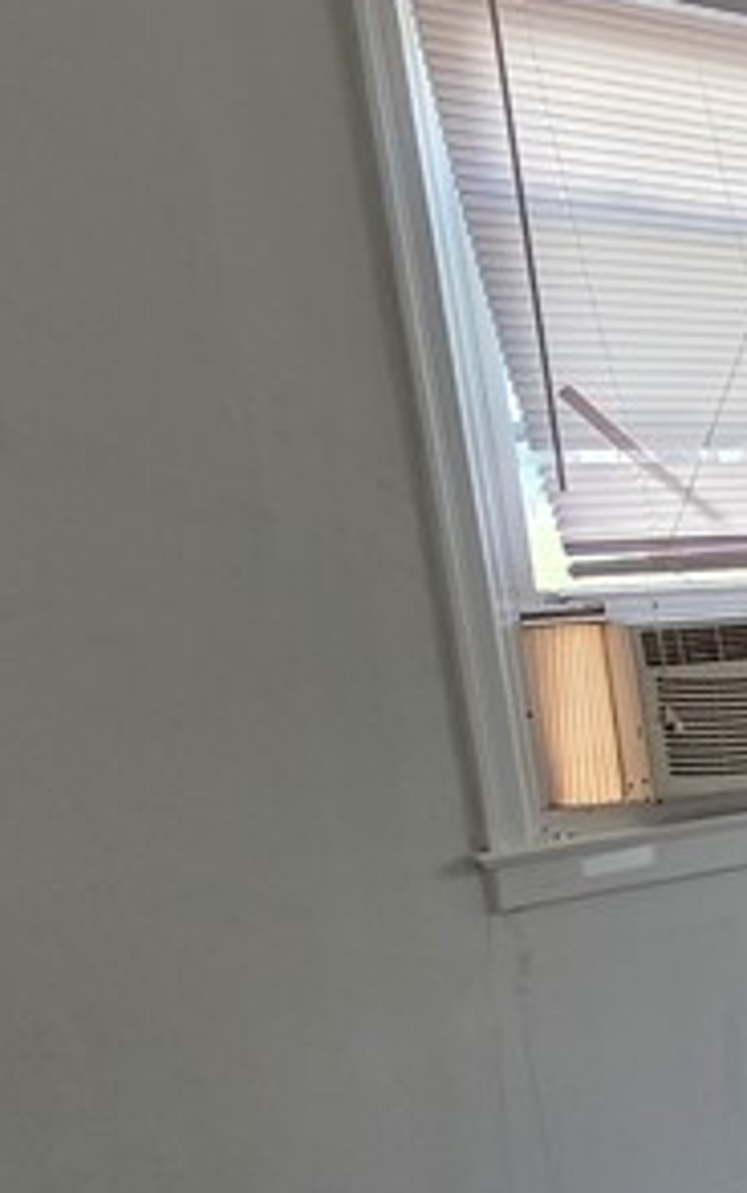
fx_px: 1562
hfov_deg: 16.3
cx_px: 1677
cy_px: 852
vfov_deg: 40.9
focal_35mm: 48
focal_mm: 2.2
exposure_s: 1/120
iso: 160
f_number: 1.9
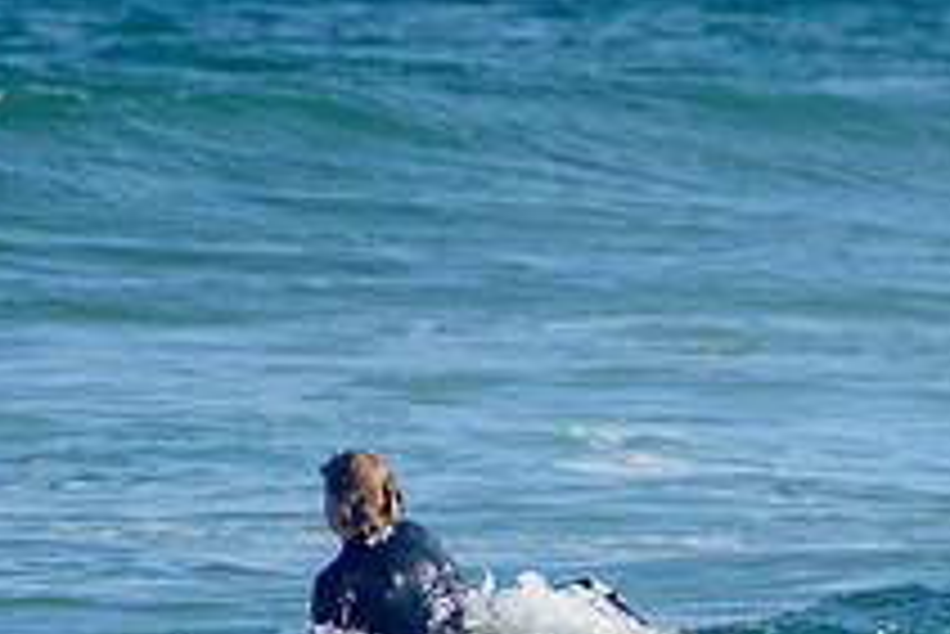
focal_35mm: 1685
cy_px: 659
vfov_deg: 0.8
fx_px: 44494
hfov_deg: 1.2
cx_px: 1435
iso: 160
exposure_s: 1/2000
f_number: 5.6
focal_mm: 500
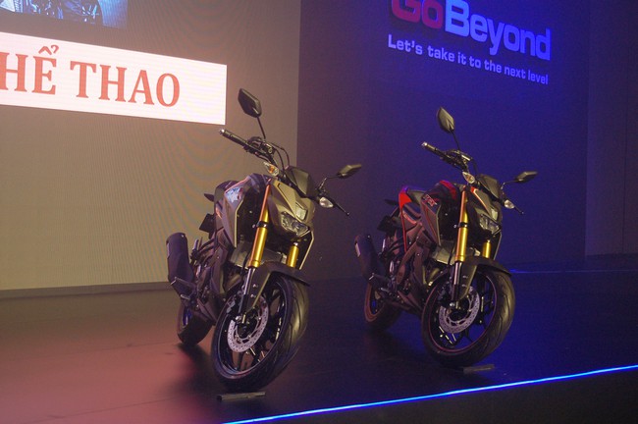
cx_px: 319
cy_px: 212
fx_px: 929
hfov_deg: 37.9
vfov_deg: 25.7
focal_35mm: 52
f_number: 3.3
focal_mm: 35
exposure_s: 1/125
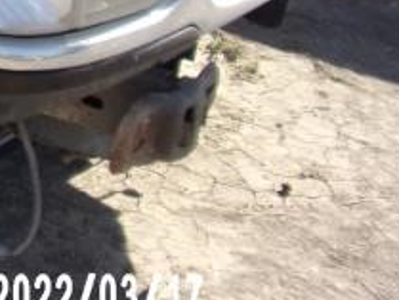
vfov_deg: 14.9
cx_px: -338
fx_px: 1061
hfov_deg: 17.1
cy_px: -151
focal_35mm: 92
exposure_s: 1/550
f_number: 3.3
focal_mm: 4.3
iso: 80
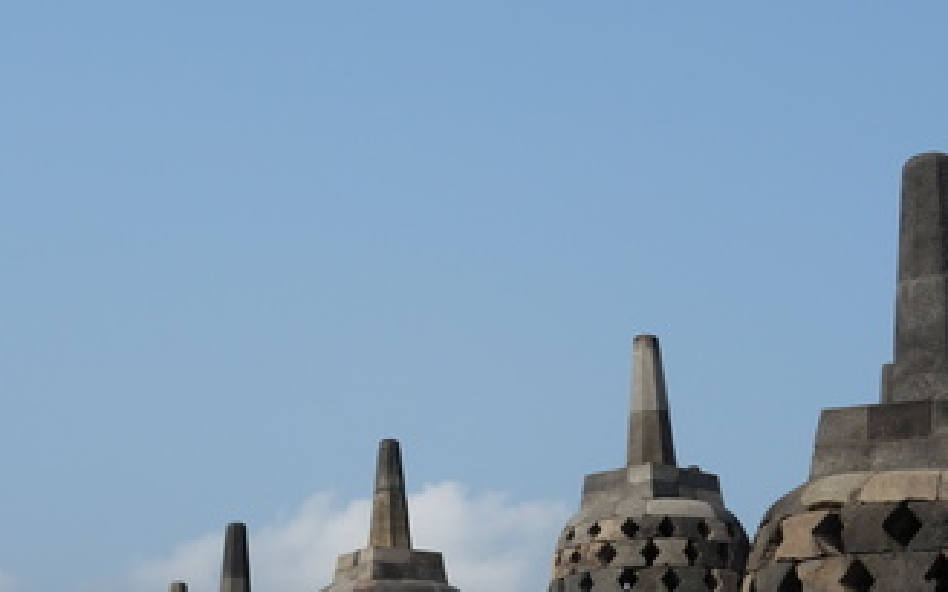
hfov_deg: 21.4
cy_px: 410
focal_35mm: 97
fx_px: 2506
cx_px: 431
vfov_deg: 13.5
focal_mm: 19.31
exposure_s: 1/640
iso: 125
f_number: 5.6
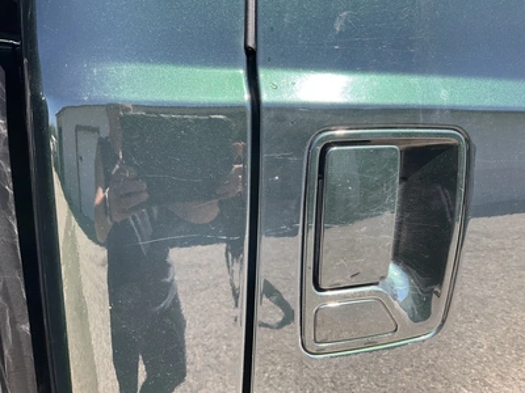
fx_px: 440
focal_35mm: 29
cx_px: 262
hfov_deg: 61.7
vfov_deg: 48.2
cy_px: 196
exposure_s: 1/194
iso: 25
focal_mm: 3
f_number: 1.8
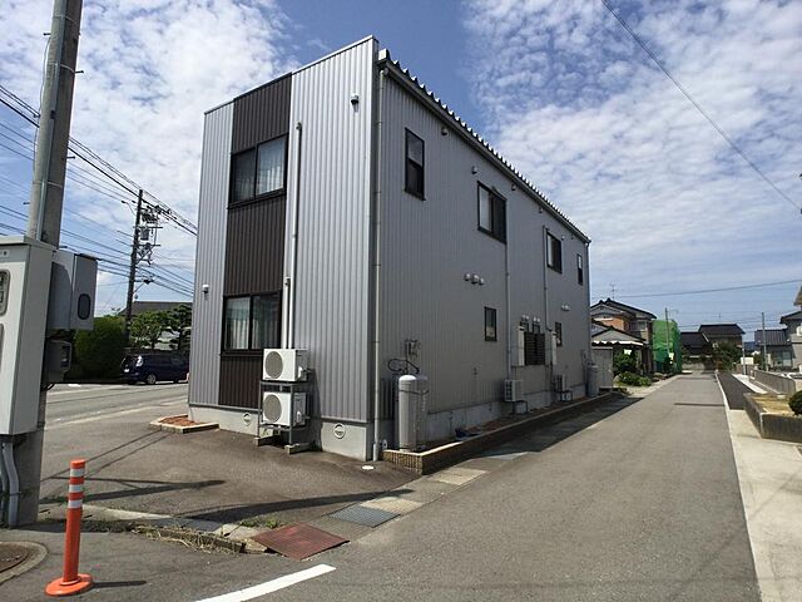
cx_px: 401
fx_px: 718
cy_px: 301
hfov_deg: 58.4
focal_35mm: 31
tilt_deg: +4.2
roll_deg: -0.8
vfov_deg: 45.4
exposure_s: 1/2037
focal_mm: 3.3
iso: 25
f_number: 2.4
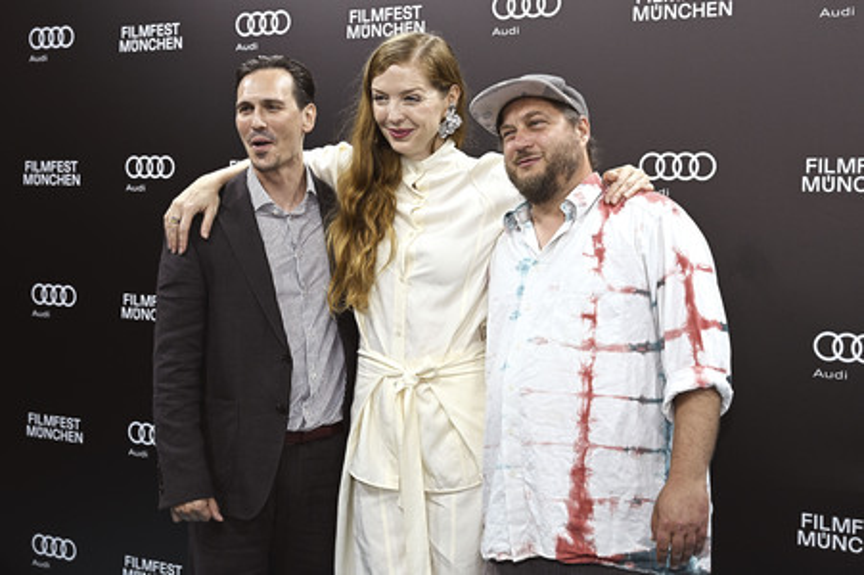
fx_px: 1151
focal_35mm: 48
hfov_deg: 41.1
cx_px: 432
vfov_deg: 28.0
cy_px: 288
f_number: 6.3
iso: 800
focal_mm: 48
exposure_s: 1/200
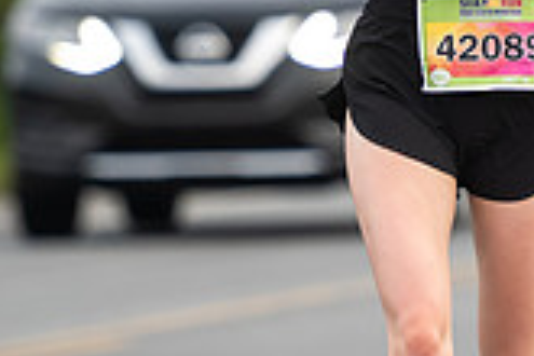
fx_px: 11792
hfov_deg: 2.6
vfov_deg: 1.7
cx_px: 426
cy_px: 140
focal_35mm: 795
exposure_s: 1/800
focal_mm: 175
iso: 500
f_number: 4
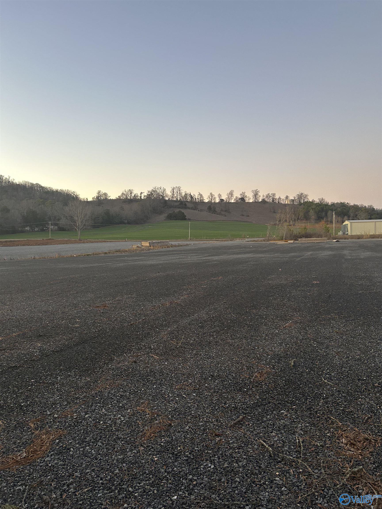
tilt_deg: -2.1
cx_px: 191
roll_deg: +2.8
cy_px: 254
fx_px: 383
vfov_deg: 67.3
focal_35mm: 26
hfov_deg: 53.1
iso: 125
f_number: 1.5
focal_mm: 5.7
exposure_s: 1/73
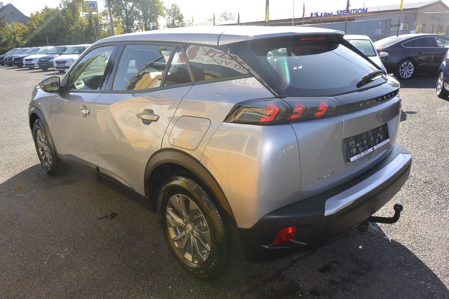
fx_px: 337
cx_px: 224
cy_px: 150
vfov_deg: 47.9
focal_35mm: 27
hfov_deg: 67.4
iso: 160
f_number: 6.3
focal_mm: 10
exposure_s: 1/250
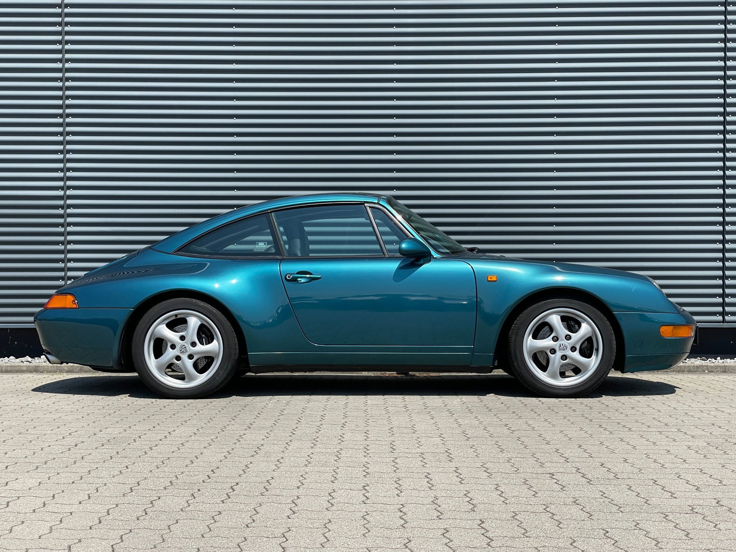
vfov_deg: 28.0
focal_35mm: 52
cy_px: 276
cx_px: 368
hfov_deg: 36.8
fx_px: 1106
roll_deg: +0.2
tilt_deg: -1.2
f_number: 2
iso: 25
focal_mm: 6
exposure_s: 1/1370
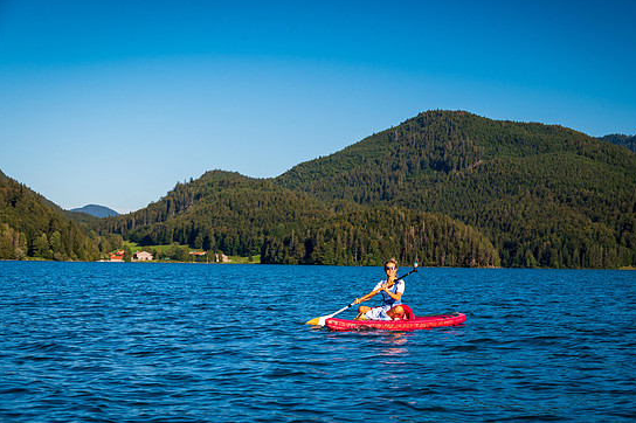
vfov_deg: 17.0
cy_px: 202
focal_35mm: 80
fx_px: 1412
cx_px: 336
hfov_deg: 25.4
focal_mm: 75
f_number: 6.3
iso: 125
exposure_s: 1/640
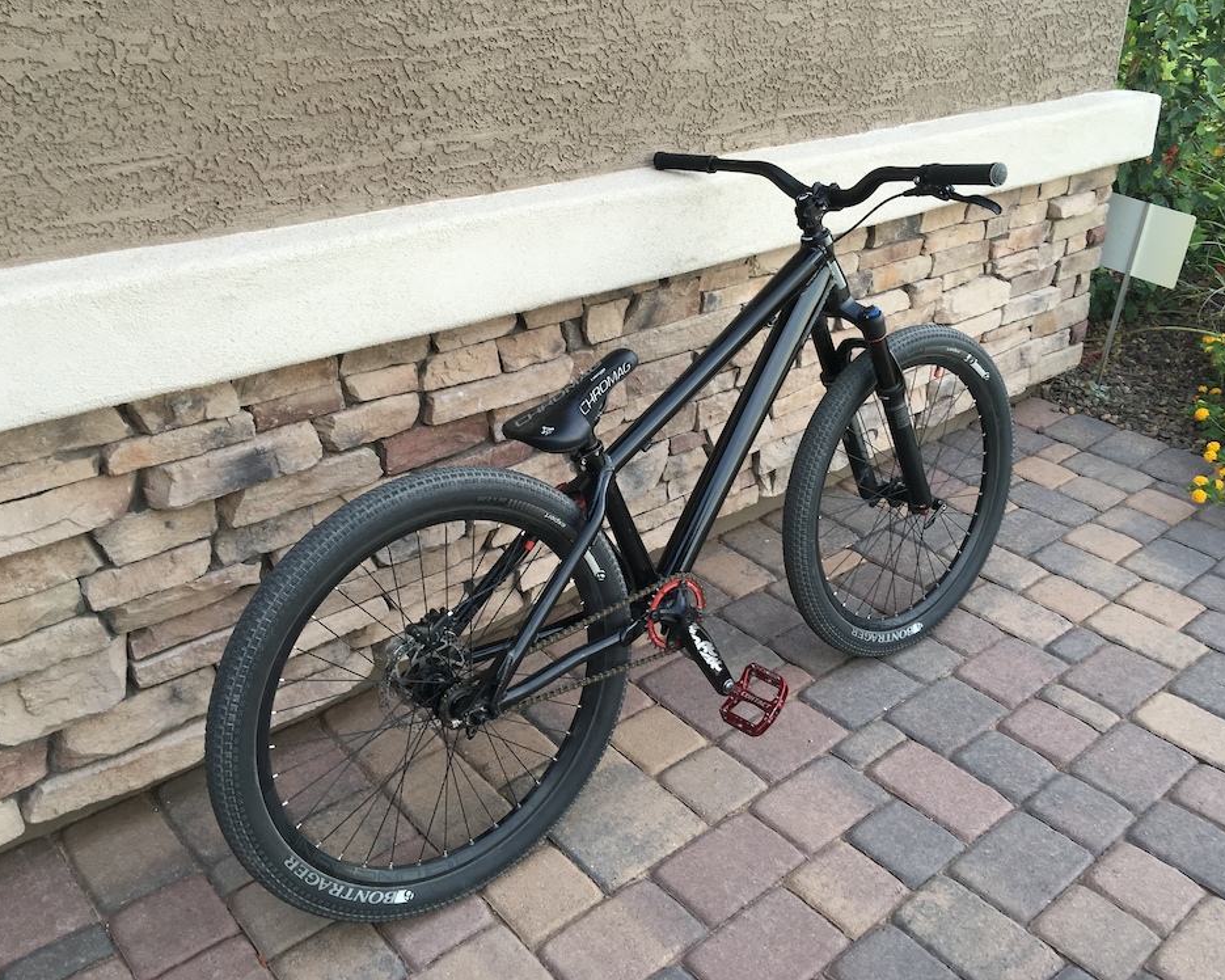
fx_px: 1124
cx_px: 643
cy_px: 499
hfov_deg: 57.2
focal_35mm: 31
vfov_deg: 47.1
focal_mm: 4.15
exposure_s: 1/60
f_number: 2.2
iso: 32
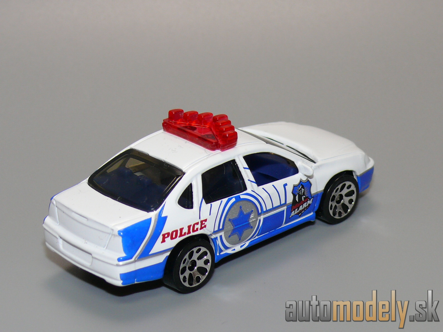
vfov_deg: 13.5
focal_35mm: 110
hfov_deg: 17.9
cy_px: 166
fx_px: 1408
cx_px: 222
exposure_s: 1/30
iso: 100
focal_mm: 14
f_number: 4
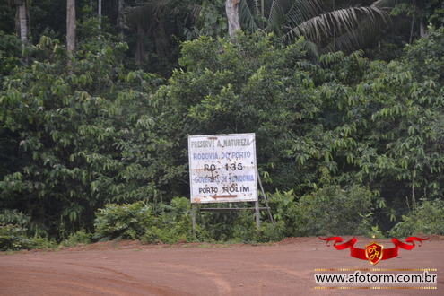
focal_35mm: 120
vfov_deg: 11.4
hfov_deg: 17.1
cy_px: 148
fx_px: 1480
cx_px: 222
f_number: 5.6
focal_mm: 80
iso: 560
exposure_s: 1/125
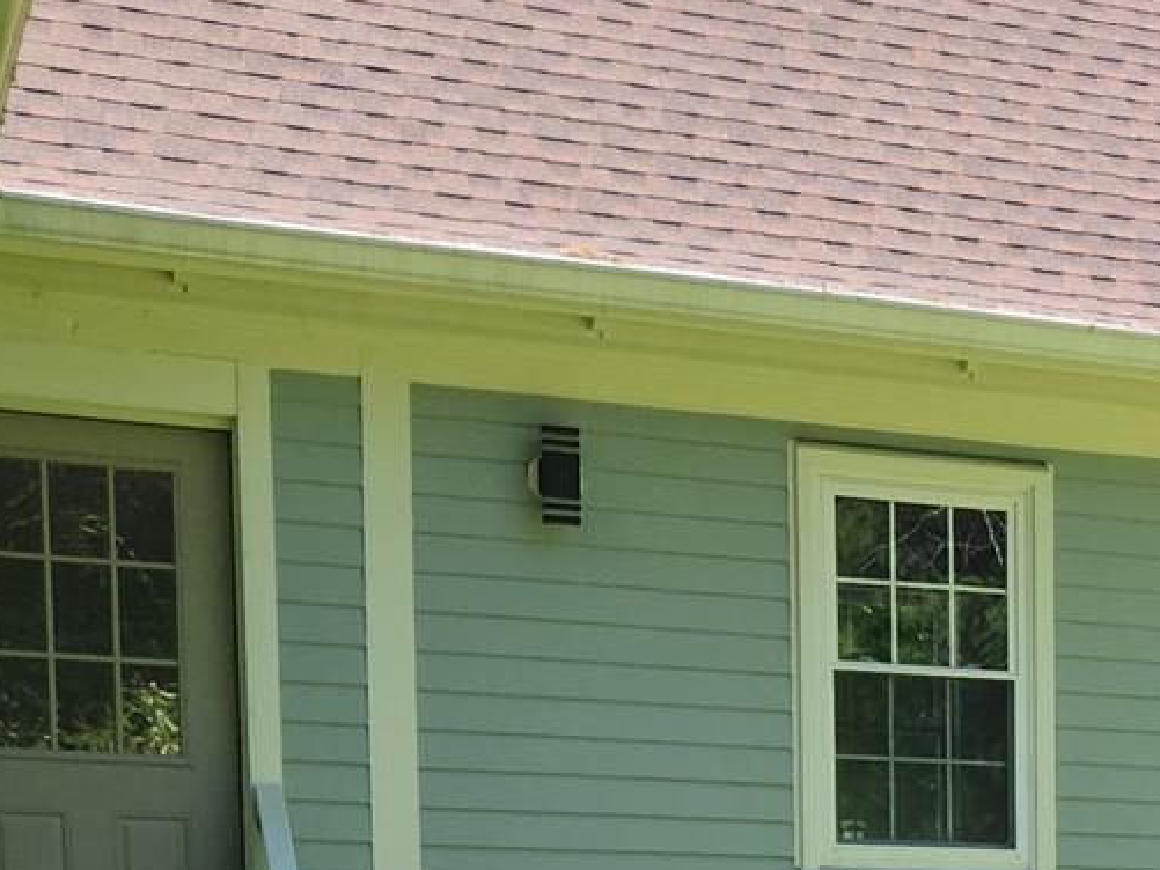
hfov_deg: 18.4
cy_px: 1384
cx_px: 1764
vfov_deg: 14.5
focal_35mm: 94
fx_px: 3151
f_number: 1.8
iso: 20
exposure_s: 1/538
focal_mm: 5.4
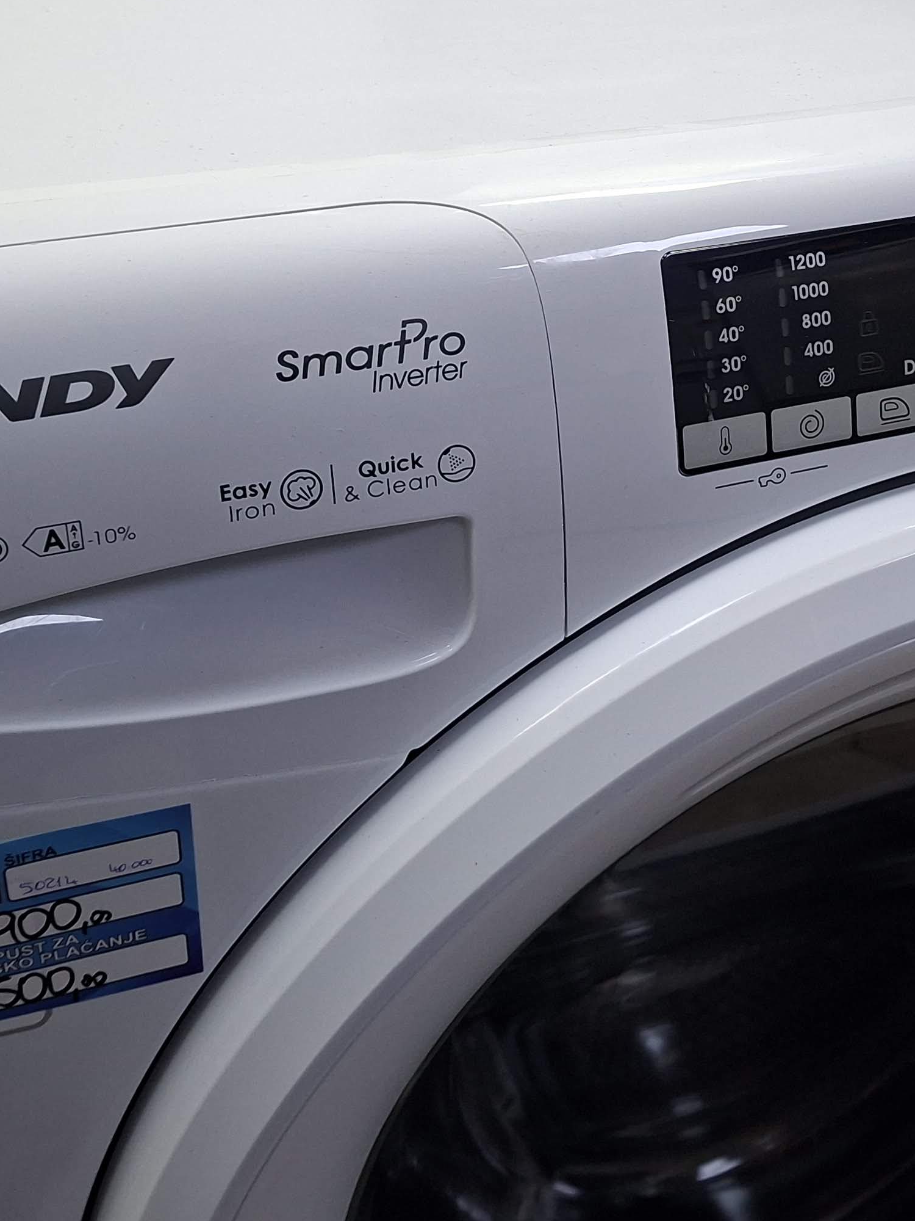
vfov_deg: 40.5
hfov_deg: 31.2
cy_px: 370
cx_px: 634
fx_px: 1621
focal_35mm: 46
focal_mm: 5.54
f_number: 1.8
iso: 250
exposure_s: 1/100
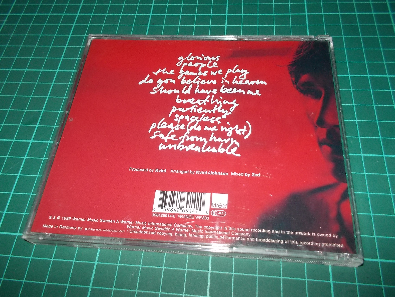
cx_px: 198
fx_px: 331
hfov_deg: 61.7
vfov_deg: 48.2
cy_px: 148
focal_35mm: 29
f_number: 3.3
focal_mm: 4.1
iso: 200
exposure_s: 1/30
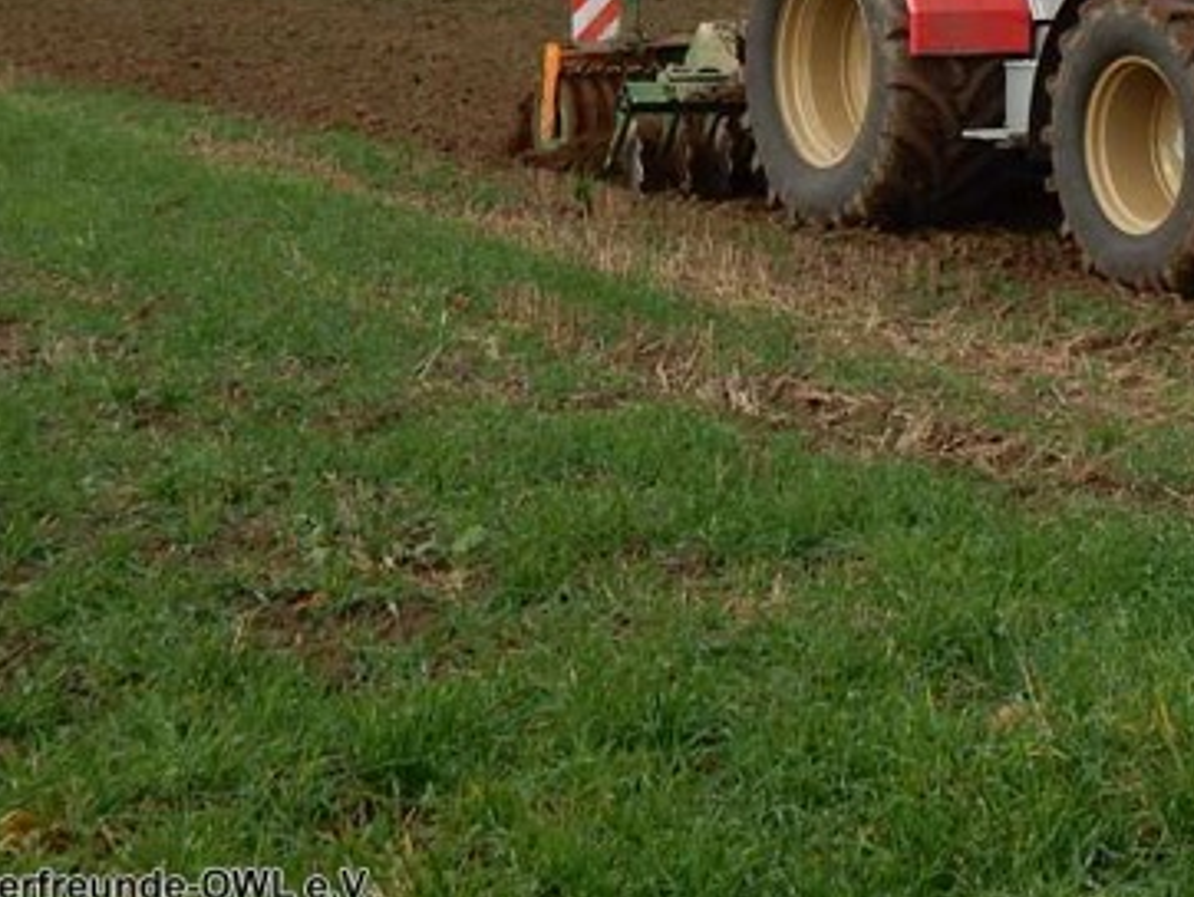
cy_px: -59
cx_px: 1141
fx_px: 3279
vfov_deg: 15.2
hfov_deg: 20.1
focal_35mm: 95
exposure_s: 1/400
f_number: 4.2
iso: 125
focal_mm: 7.6
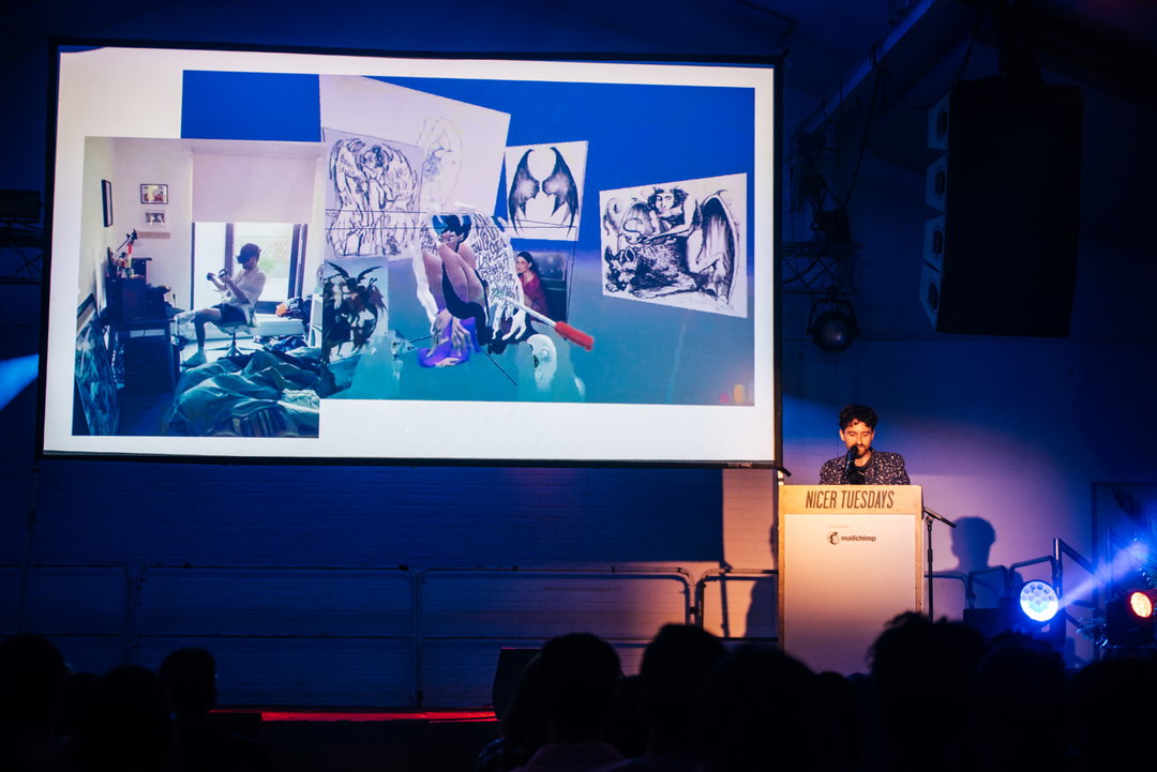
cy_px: 386
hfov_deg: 28.8
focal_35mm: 70
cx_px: 578
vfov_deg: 19.5
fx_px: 2251
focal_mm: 70
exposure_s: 1/200
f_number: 2.8
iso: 800
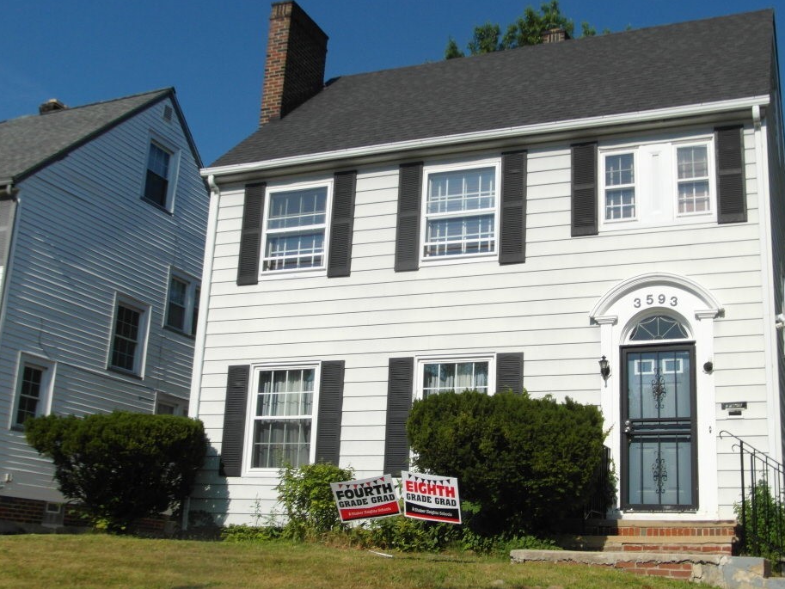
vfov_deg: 31.5
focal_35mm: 46
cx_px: 435
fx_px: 1043
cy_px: 311
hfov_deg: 41.2
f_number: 4.6
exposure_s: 1/1000
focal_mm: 6.8
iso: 100
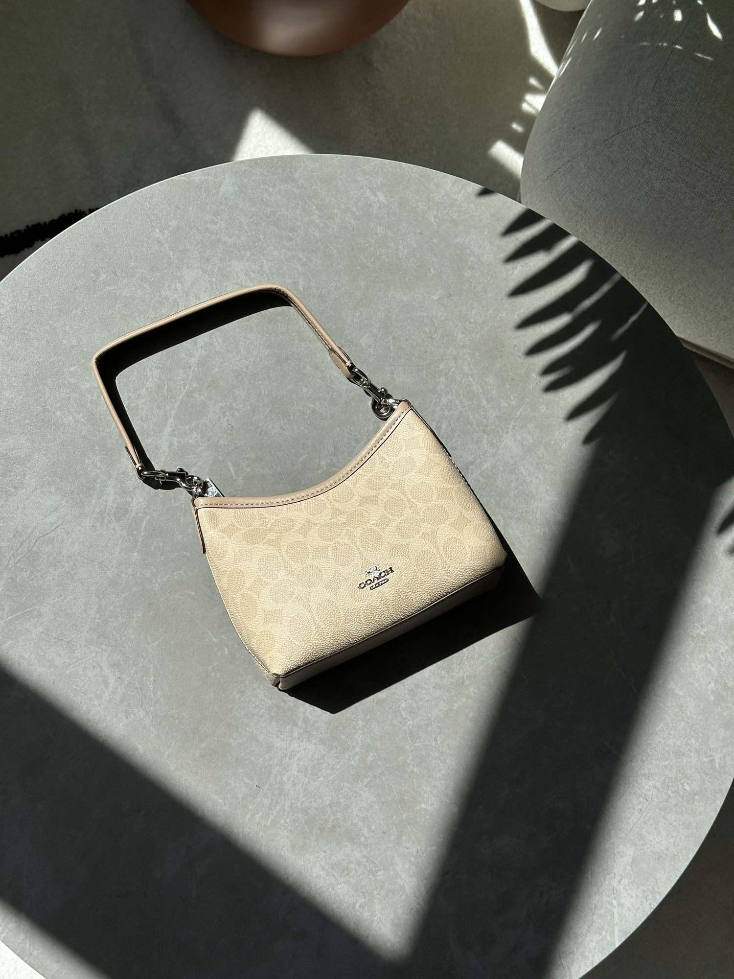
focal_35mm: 48
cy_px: 490
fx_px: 1357
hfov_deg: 30.3
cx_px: 367
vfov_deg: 39.7
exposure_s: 1/3731
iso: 64
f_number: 1.78
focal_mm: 6.86
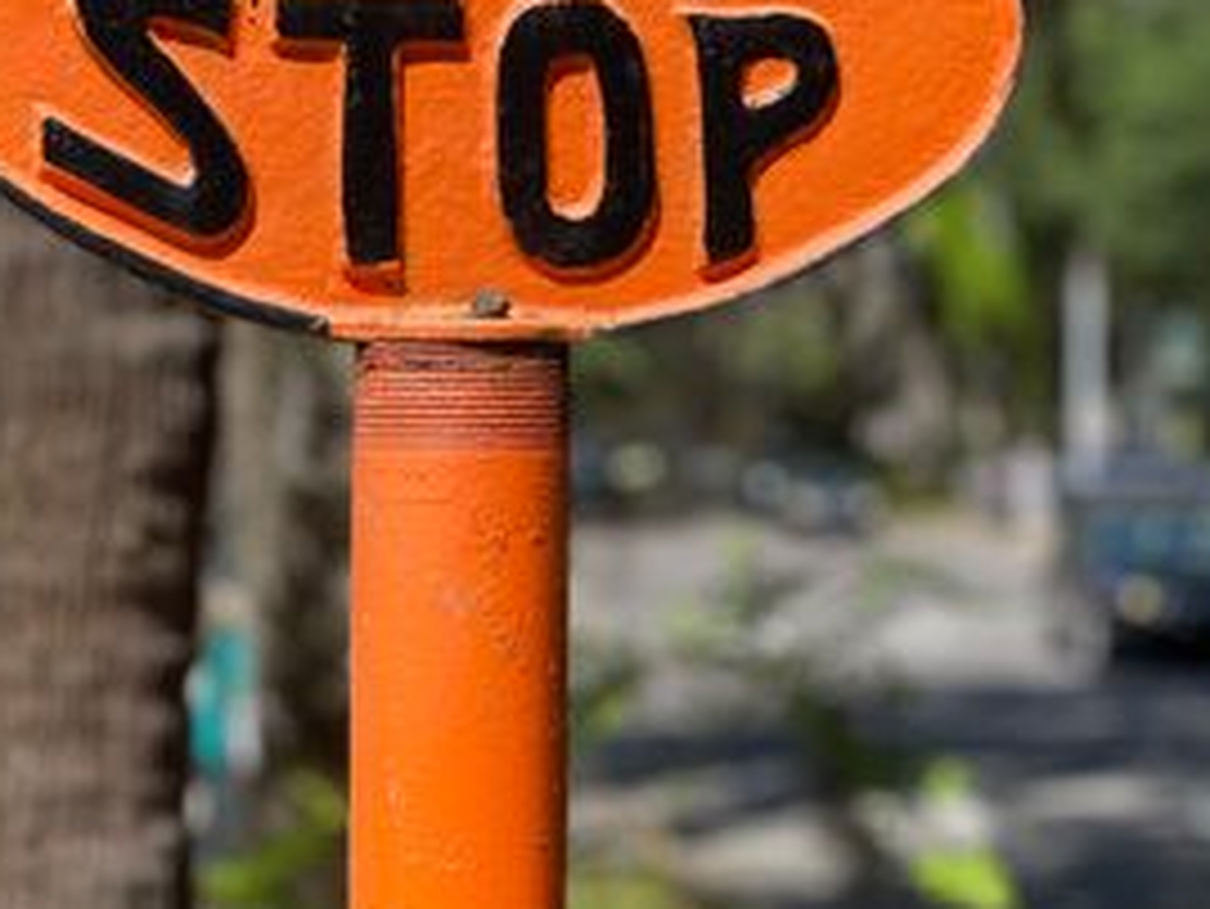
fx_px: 3462
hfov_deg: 19.8
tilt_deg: +3.3
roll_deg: -0.2
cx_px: 477
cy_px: 324
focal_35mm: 99
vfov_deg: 14.9
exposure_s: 1/1065
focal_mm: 6
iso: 32
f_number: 2
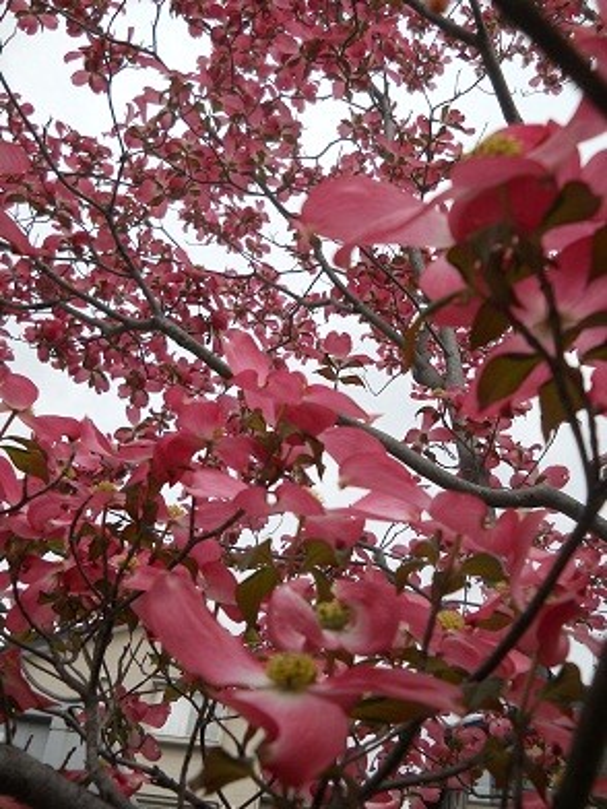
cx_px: 304
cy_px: 404
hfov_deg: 35.1
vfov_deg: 45.8
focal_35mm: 41
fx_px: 959
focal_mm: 6.72
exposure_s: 1/320
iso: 80
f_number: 5.5
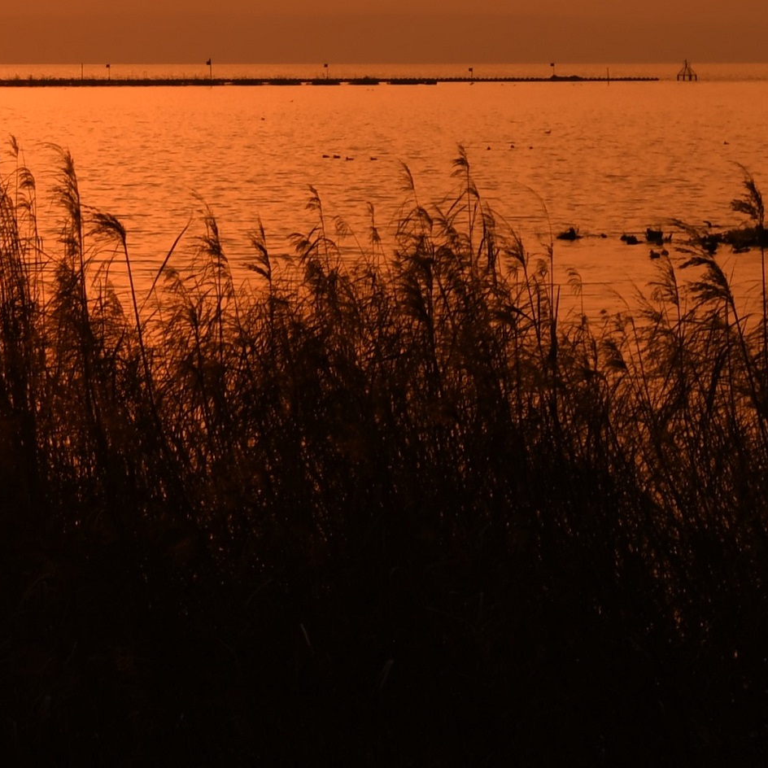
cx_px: 11
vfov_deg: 9.0
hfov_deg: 9.3
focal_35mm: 187
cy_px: -585
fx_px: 4694
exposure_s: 1/125
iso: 100
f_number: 11
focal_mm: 35
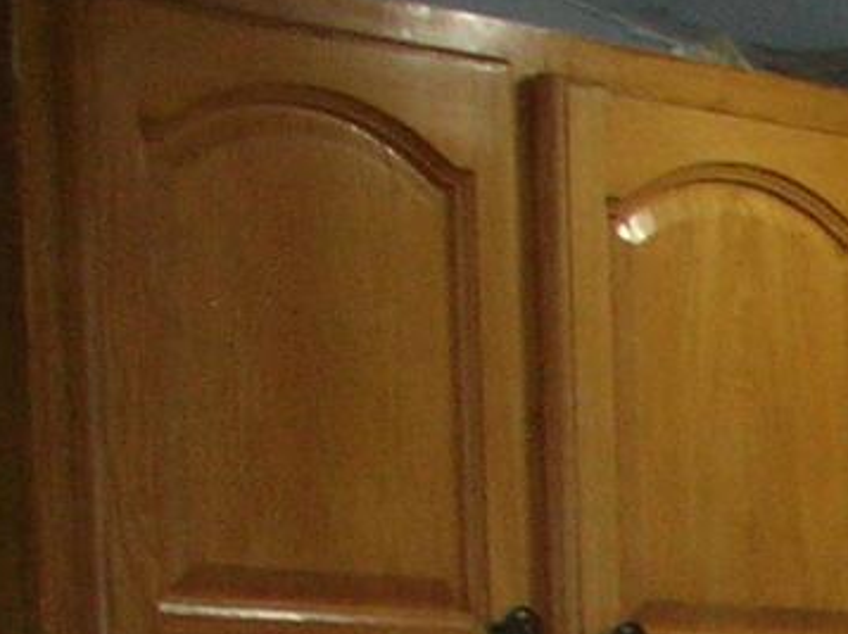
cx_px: 2254
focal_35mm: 201
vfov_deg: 6.9
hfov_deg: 8.7
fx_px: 4919
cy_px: 1546
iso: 118
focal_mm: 5.8
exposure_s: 1/60.1
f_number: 3
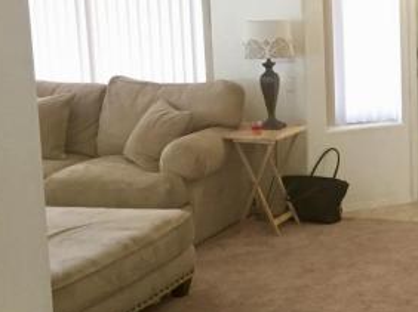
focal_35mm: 79
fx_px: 953
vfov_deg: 18.6
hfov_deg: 23.7
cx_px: 418
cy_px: 166
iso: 250
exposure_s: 1/33
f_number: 2.2
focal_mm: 4.15
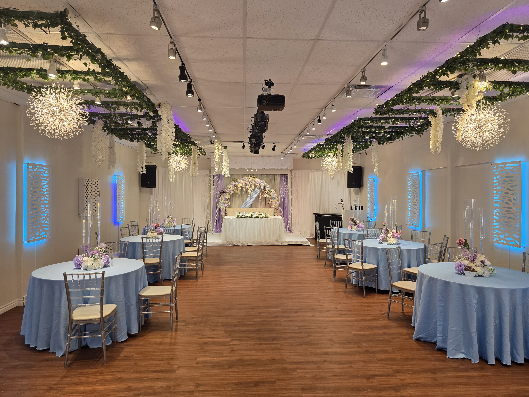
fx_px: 351
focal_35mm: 23
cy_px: 198
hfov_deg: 73.9
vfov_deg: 58.9
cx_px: 264
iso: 125
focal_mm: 6.3
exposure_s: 1/120
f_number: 1.7
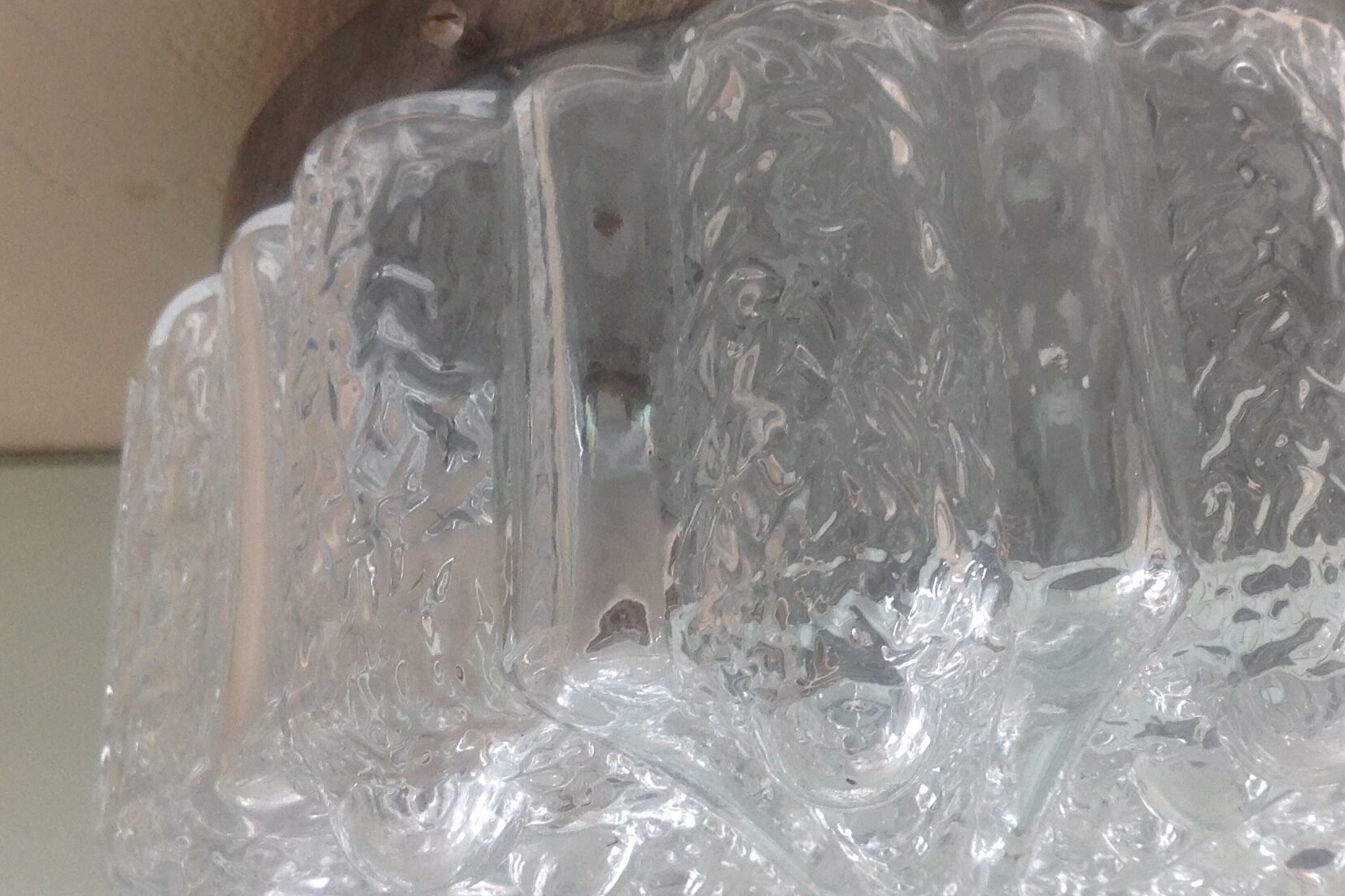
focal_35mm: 57
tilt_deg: -60.5
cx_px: 943
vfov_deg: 23.8
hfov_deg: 34.6
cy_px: 408
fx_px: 2129
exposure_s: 1/60
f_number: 2.4
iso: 64
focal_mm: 4.28
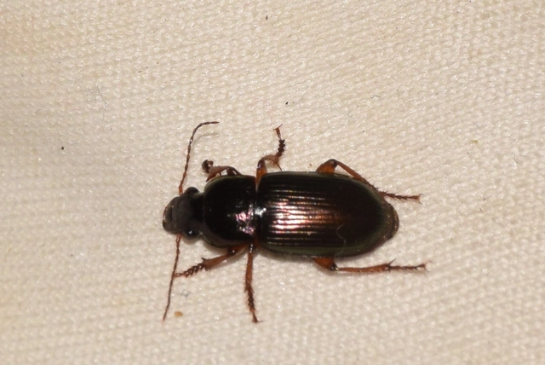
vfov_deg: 6.6
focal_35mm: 210
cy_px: 182
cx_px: 272
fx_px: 3182
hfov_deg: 9.8
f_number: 14
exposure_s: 1/200
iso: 500
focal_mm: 140
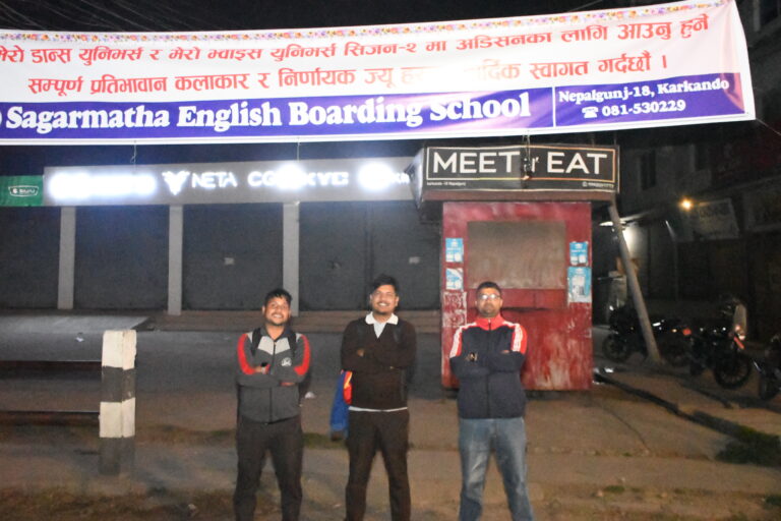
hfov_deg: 55.8
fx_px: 738
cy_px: 260
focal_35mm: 34
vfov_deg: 38.9
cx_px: 390
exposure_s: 1/100
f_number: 3.8
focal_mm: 23
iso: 51200
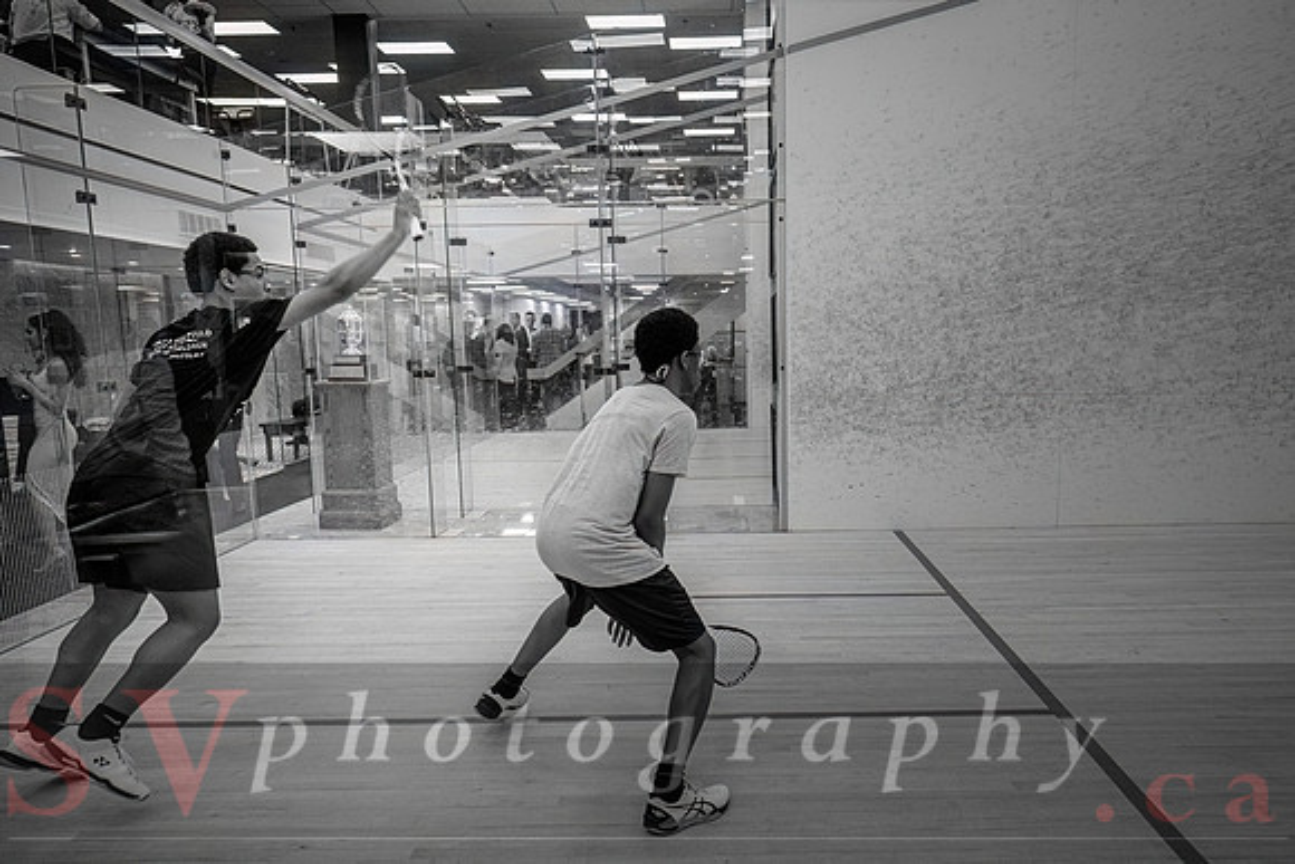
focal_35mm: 28
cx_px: 728
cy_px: 483
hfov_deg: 65.8
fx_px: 996
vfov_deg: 46.8
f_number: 2.8
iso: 1600
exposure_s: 1/320
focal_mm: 24.5
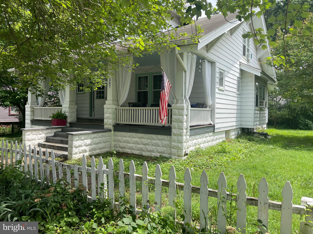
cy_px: 117
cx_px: 156
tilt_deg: -2.1
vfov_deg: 54.9
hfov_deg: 69.4
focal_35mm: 25
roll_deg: -0.7
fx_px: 226
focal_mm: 5.1
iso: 32
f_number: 1.6
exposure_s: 1/1279
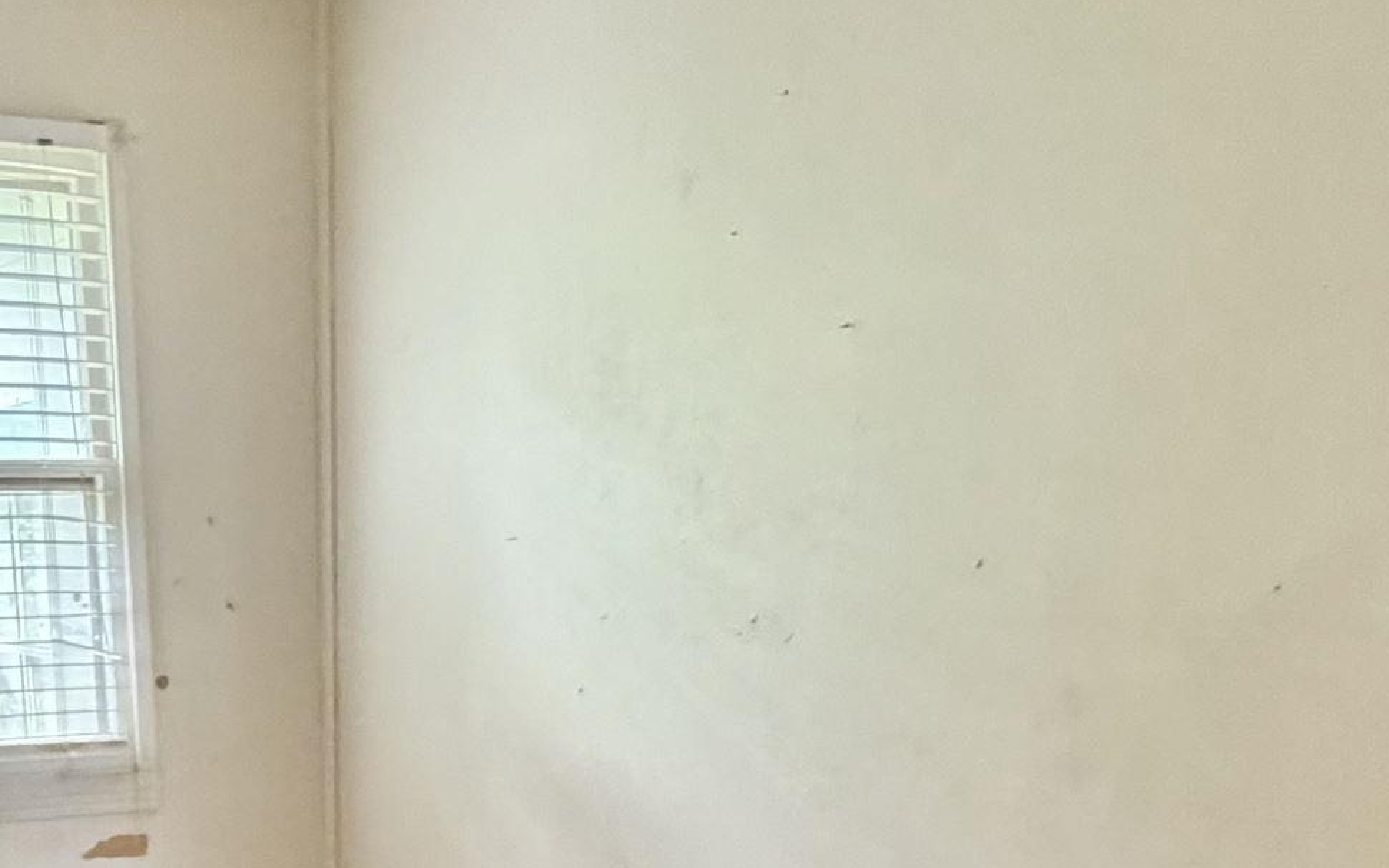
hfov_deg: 41.5
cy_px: 1217
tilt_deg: -21.9
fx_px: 1779
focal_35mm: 47
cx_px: 367
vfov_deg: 23.3
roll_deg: -0.3
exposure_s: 1/60
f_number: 2.2
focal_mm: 2.22
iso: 640
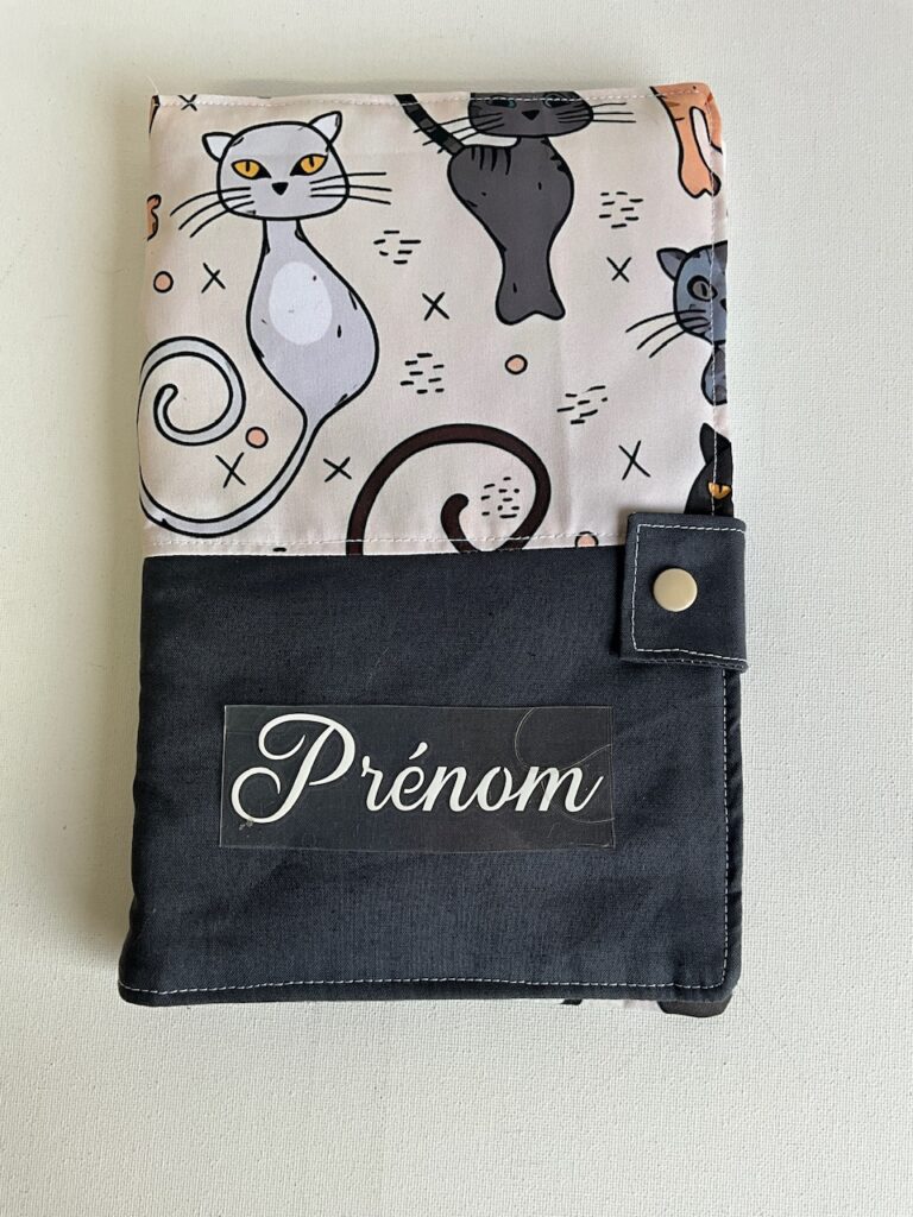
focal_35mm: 29
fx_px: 1020
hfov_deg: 48.2
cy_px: 608
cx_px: 456
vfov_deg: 61.7
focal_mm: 3
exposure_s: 1/100
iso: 20
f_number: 1.8
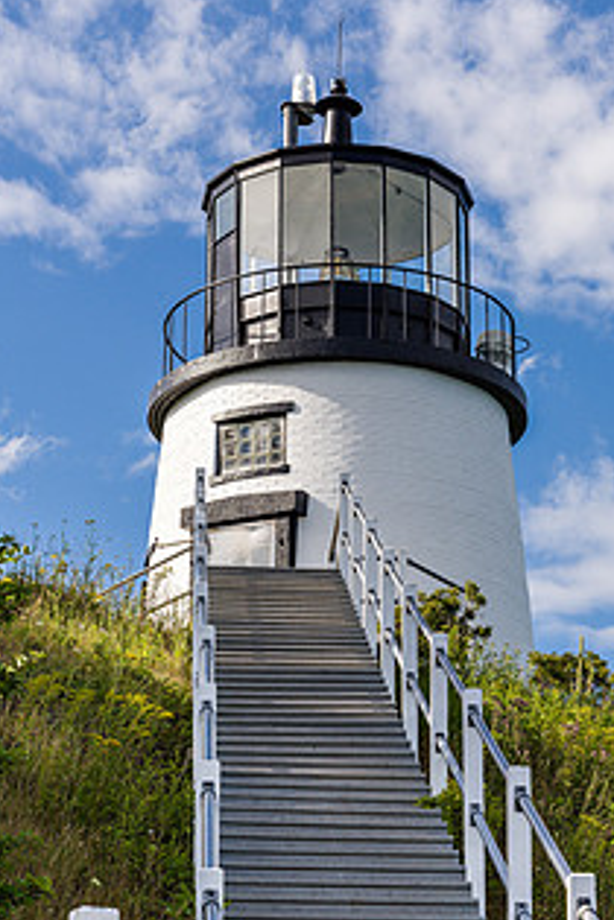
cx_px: 383
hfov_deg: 14.7
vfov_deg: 21.8
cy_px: 599
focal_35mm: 93
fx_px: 2379
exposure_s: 1/400
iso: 100
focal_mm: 65
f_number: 9
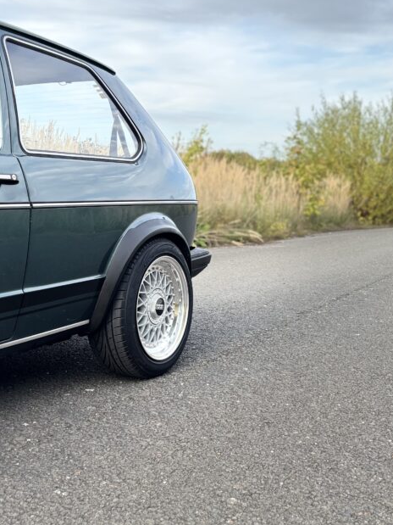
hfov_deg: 33.3
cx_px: 135
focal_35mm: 43
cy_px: 181
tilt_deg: -0.5
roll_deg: -1.3
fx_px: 651
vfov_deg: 43.3
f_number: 1.6
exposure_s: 1/473
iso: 50
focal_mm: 5.96
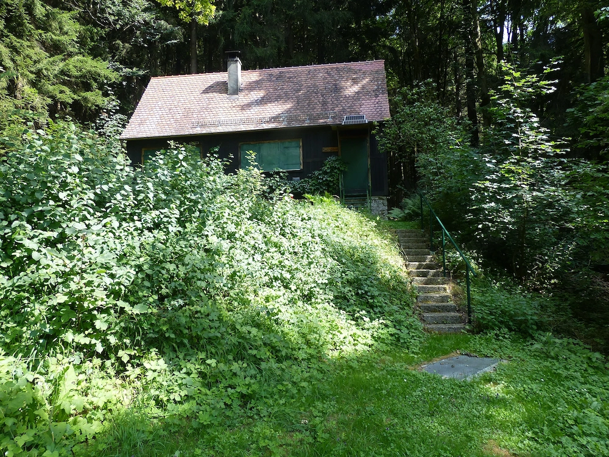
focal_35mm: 25
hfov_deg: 69.4
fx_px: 440
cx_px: 304
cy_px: 228
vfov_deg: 54.9
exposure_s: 1/100
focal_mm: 4.5
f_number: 2.8
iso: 100
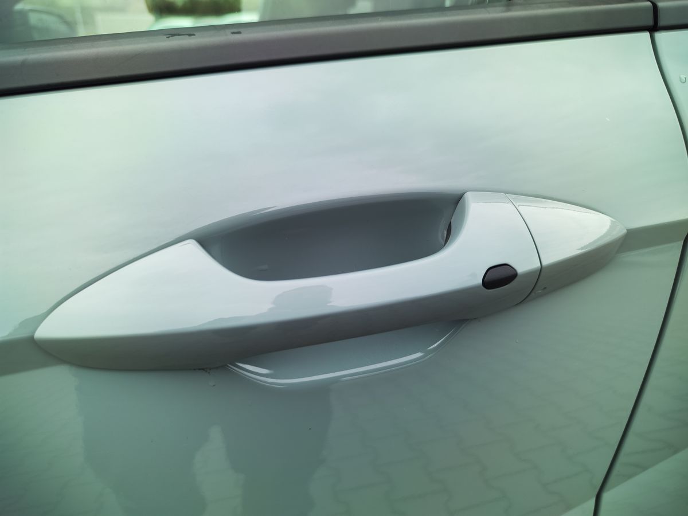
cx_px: 344
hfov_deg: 73.9
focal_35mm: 23
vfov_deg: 58.9
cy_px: 258
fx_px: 457
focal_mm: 7.01
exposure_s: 1/128
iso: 50
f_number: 1.69
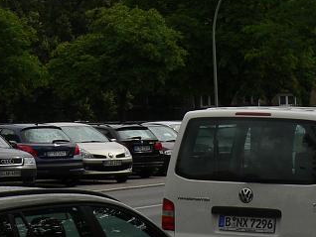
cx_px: 70
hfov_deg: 11.5
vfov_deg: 8.6
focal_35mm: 171
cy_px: -59
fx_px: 1562
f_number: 5.6
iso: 80
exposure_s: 1/500
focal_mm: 11.4
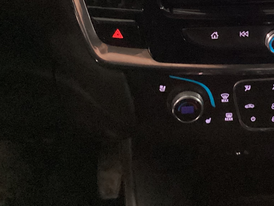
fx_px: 522
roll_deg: -2.5
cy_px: 6
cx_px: 261
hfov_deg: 28.0
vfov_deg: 21.6
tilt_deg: -26.3
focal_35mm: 66
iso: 800
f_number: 2.4
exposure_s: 1/20
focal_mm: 3.3
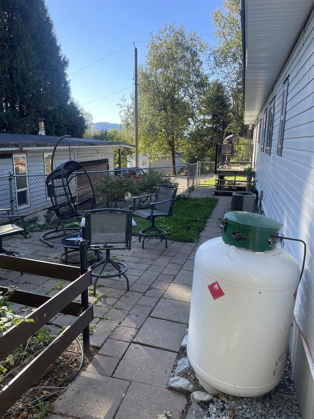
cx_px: 157
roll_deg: +0.1
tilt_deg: -12.0
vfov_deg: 67.3
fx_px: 314
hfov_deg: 53.1
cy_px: 210
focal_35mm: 26
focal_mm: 4.2
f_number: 1.6
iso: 32
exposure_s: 1/553
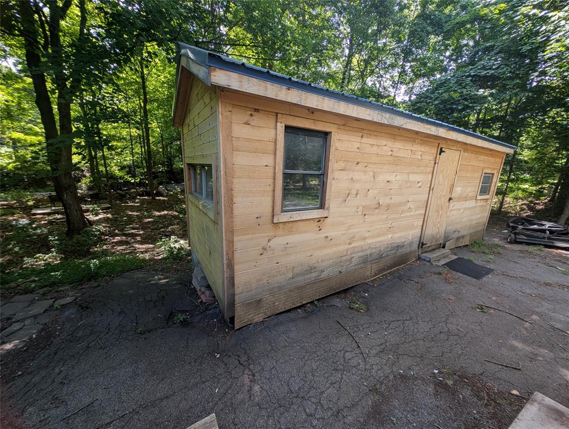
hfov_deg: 110.5
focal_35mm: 12
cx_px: 284
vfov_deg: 94.6
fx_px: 198
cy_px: 214
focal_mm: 2.23
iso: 30
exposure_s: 1/91.7
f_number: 1.95
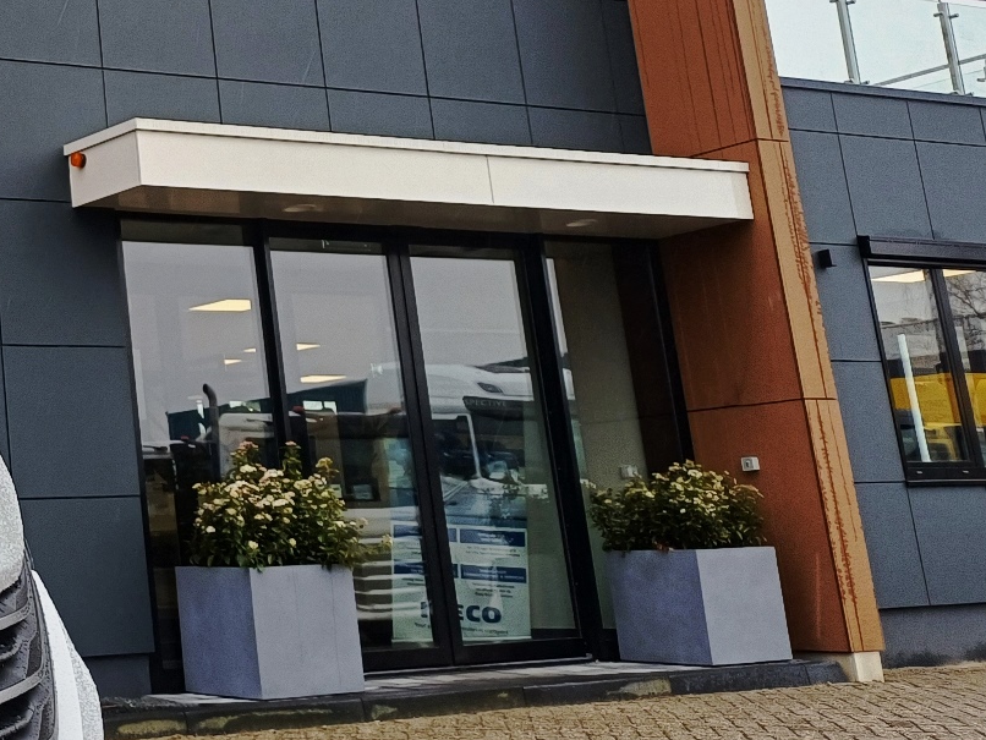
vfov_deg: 23.4
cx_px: -161
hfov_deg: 27.8
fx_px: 1767
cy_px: 164
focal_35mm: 62
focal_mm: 4.65
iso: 50
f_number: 1.8
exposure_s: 1/236
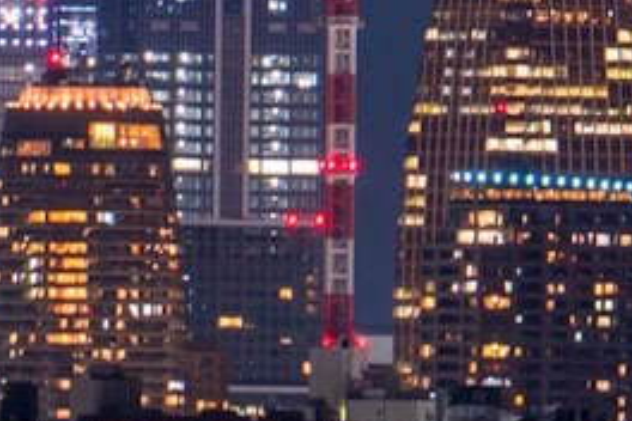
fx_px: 68988
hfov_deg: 0.5
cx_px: 795
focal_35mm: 3930
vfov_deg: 0.3
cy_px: -366
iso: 500
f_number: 13
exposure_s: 4
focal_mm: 866
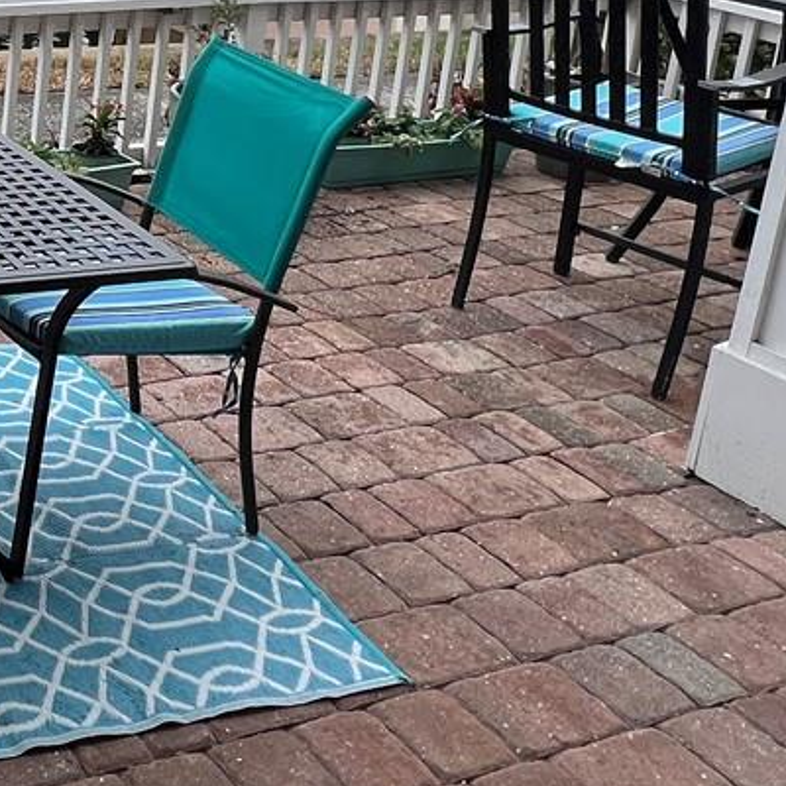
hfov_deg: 28.8
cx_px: -277
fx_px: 1182
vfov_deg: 32.8
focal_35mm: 46
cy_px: -55
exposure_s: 1/815
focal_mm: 1.57
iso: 32
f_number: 1.8
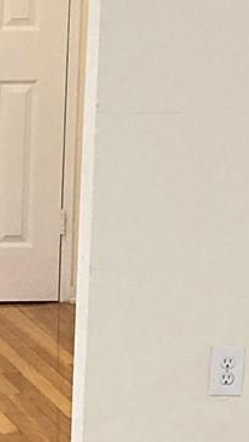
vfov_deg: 12.6
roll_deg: -0.9
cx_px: -296
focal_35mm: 170
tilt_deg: -10.9
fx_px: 1991
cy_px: 299
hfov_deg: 6.9
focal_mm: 3.99
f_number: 1.8
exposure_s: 1/60
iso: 200
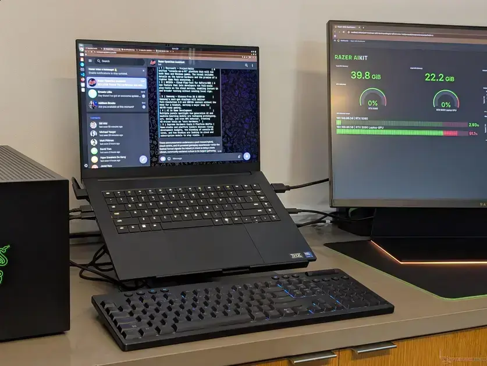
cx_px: 244
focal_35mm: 49
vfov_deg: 29.7
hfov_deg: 38.9
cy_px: 183
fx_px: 690
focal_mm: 6.9
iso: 252
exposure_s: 1/120
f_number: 1.68
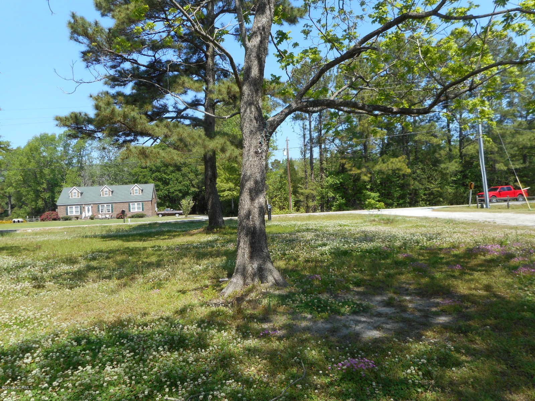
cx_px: 268
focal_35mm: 25
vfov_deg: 54.9
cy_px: 200
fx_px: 386
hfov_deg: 69.4
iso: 80
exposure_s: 1/400
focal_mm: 4.5
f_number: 3.7
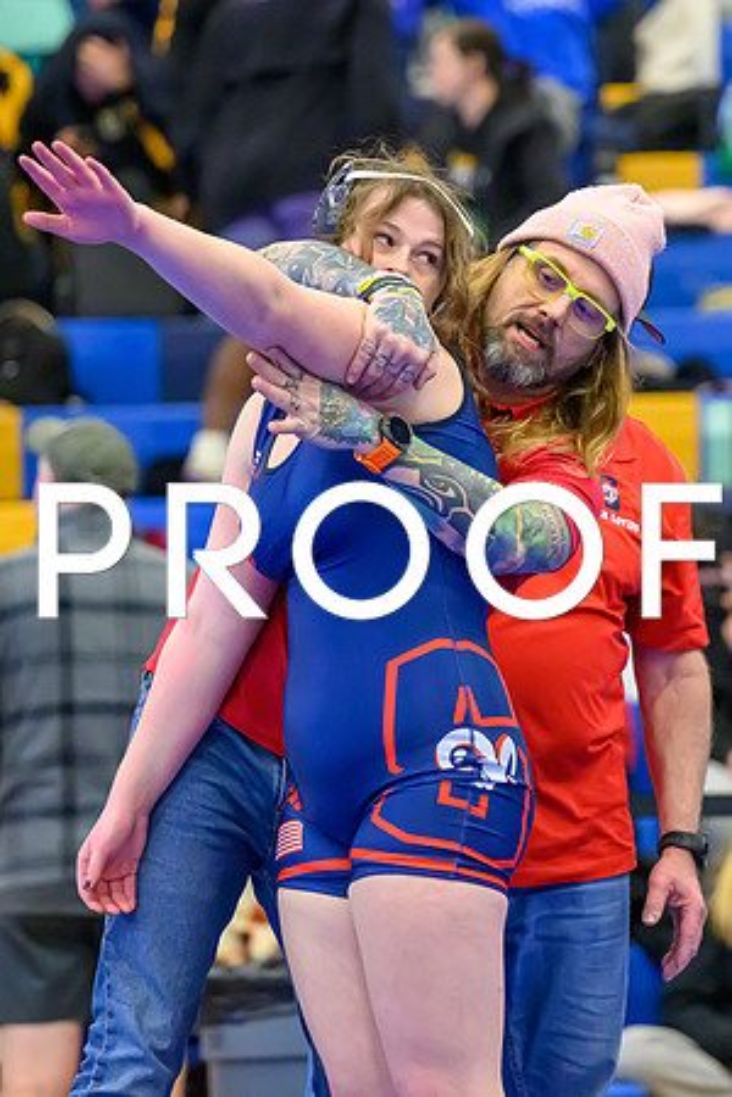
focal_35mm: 224
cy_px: 468
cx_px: 485
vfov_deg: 9.2
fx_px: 6847
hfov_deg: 6.1
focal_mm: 130
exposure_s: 1/640
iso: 10000
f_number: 2.8
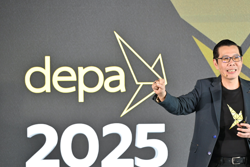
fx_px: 1451
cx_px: 152
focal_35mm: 209
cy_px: 105
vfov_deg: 6.6
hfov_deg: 9.8
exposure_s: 1/80
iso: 800
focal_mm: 165
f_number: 3.2
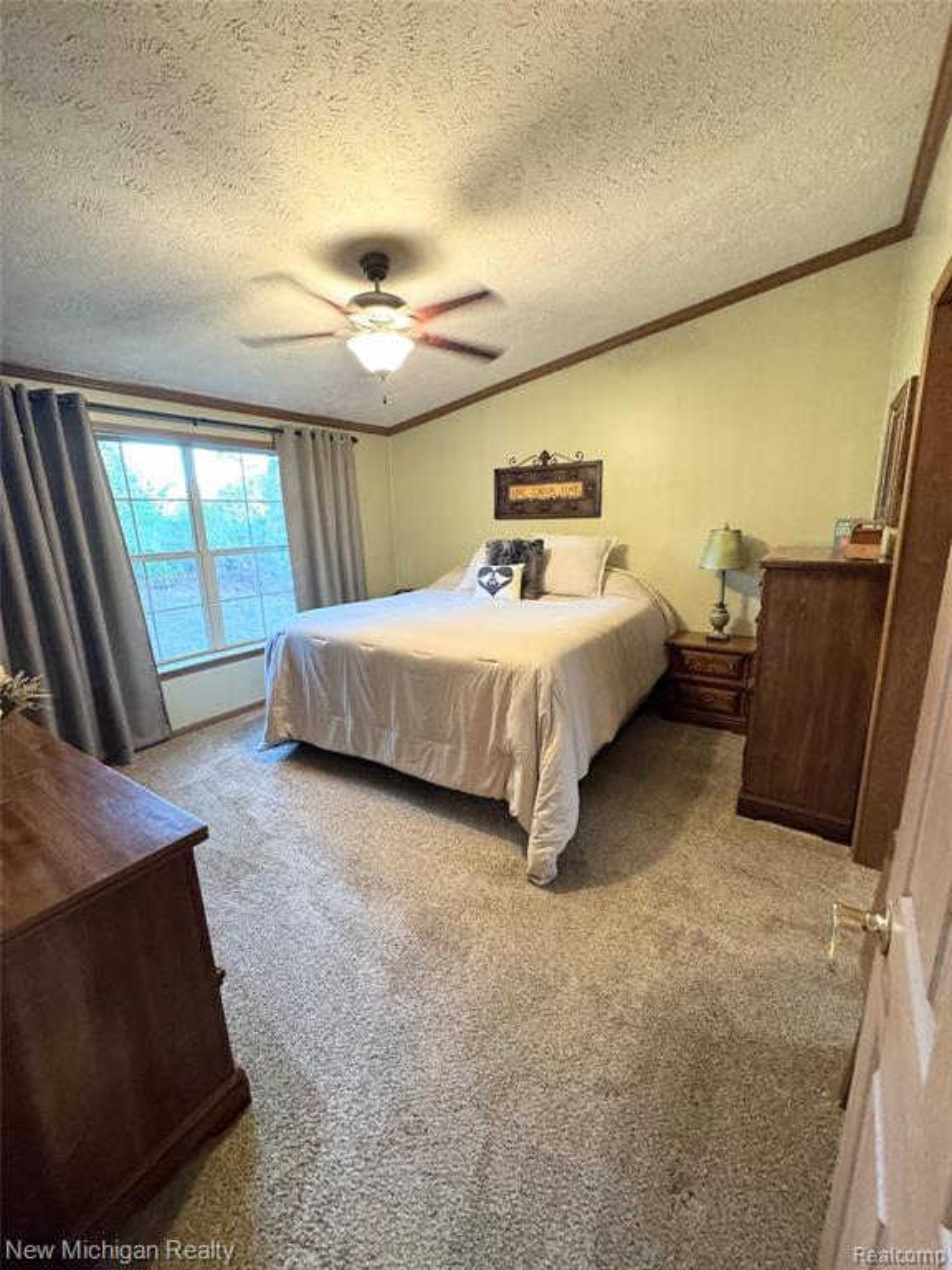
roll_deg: +3.3
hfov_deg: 85.7
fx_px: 513
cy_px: 635
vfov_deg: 102.1
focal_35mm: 14
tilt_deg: -12.9
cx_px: 476
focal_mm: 2.22
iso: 640
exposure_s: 1/60
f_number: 2.2
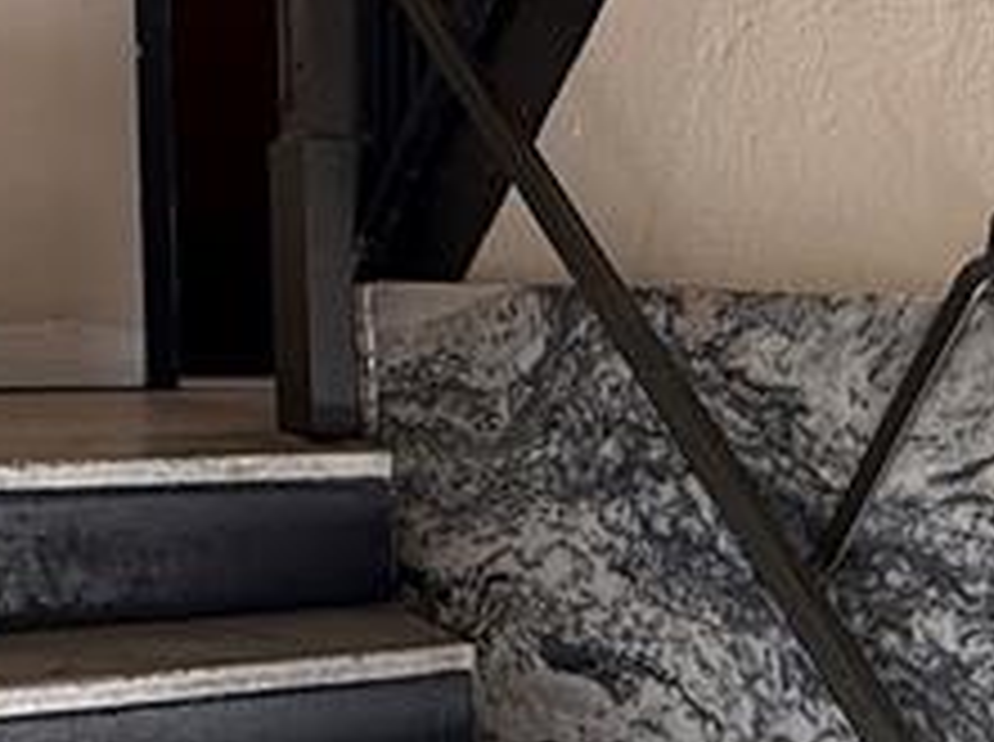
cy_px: 495
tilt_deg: -5.2
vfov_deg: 22.4
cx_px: 945
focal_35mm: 65
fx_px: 1863
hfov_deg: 28.4
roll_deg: -1.1
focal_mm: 2.22
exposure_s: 1/99
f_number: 2.2
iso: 80
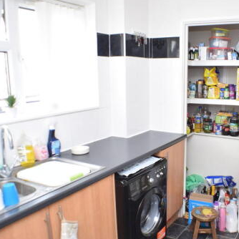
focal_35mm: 45
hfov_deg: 36.8
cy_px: 131
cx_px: 175
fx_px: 352
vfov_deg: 37.5
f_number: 4.5
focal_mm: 18
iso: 400
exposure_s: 1/80
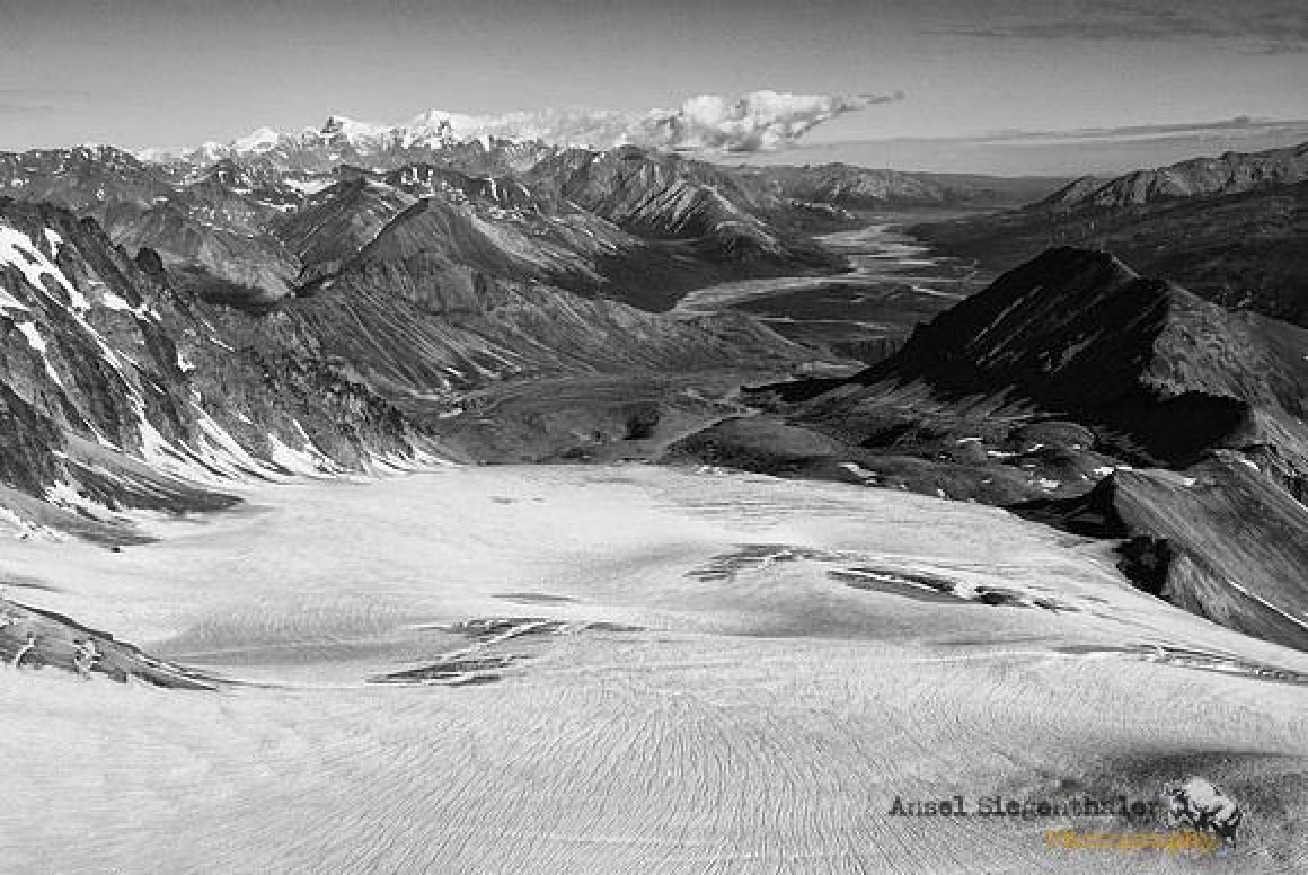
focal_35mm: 36
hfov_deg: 53.1
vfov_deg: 37.0
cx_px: 654
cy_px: 438
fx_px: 1309
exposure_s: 1/200
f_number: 18
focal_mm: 24
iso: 200
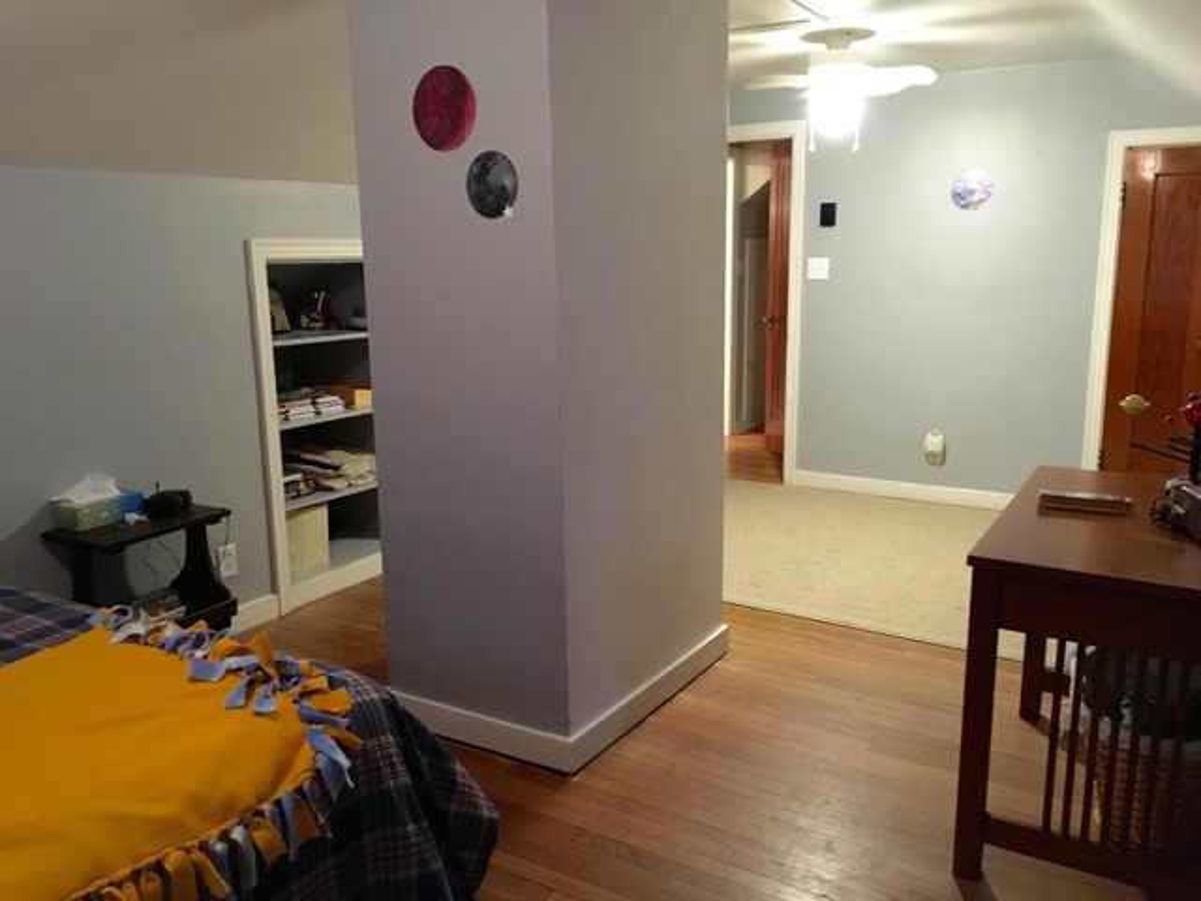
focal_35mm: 29
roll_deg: +0.9
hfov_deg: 61.7
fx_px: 1006
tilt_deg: -11.0
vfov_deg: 48.2
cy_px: 450
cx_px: 600
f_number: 2.2
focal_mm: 4.15
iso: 320
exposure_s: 1/15
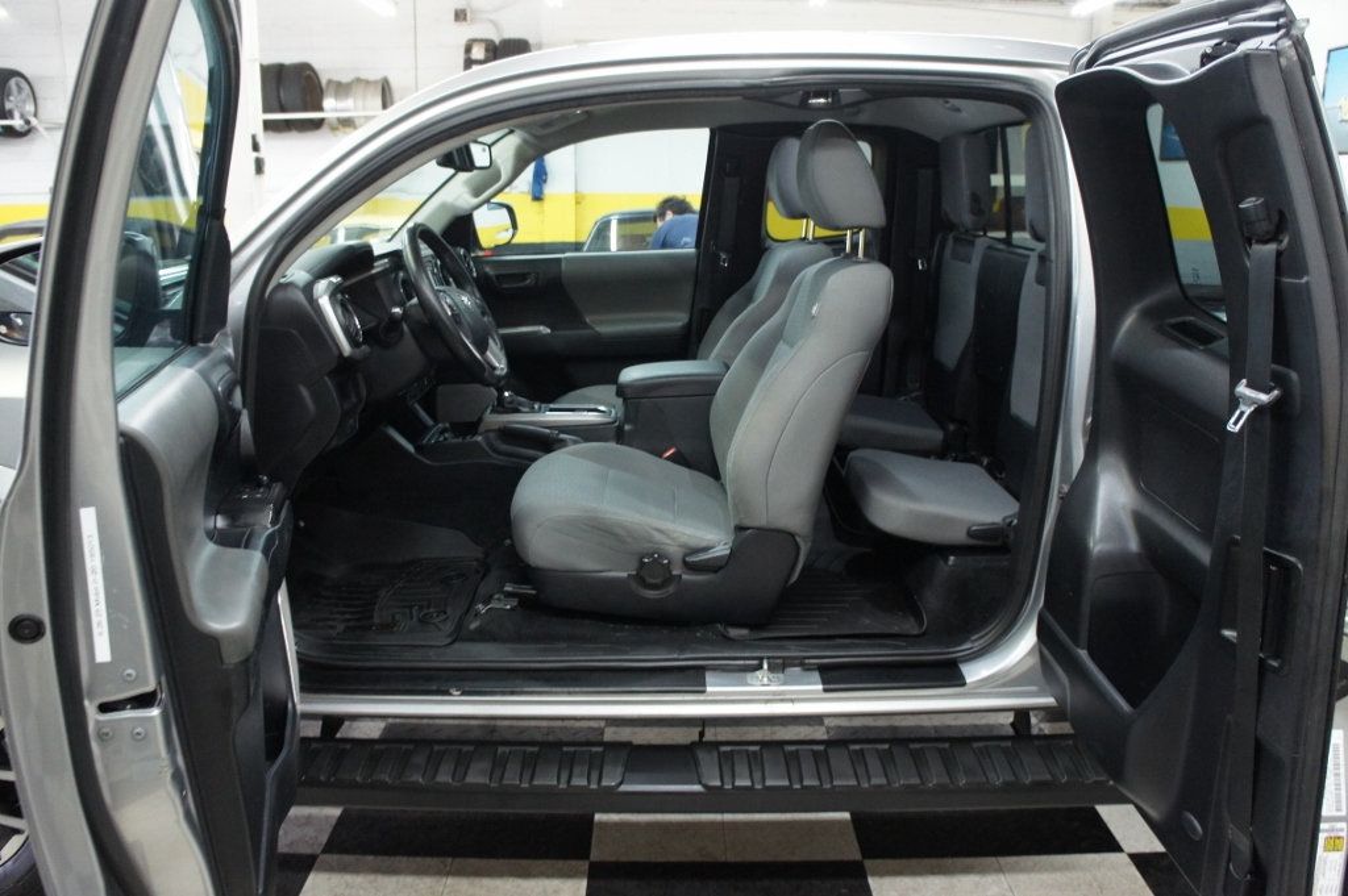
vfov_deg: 47.9
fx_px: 1010
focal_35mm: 27
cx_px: 674
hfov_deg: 67.4
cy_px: 448
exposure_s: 1/60
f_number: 3.5
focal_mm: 18
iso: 1600
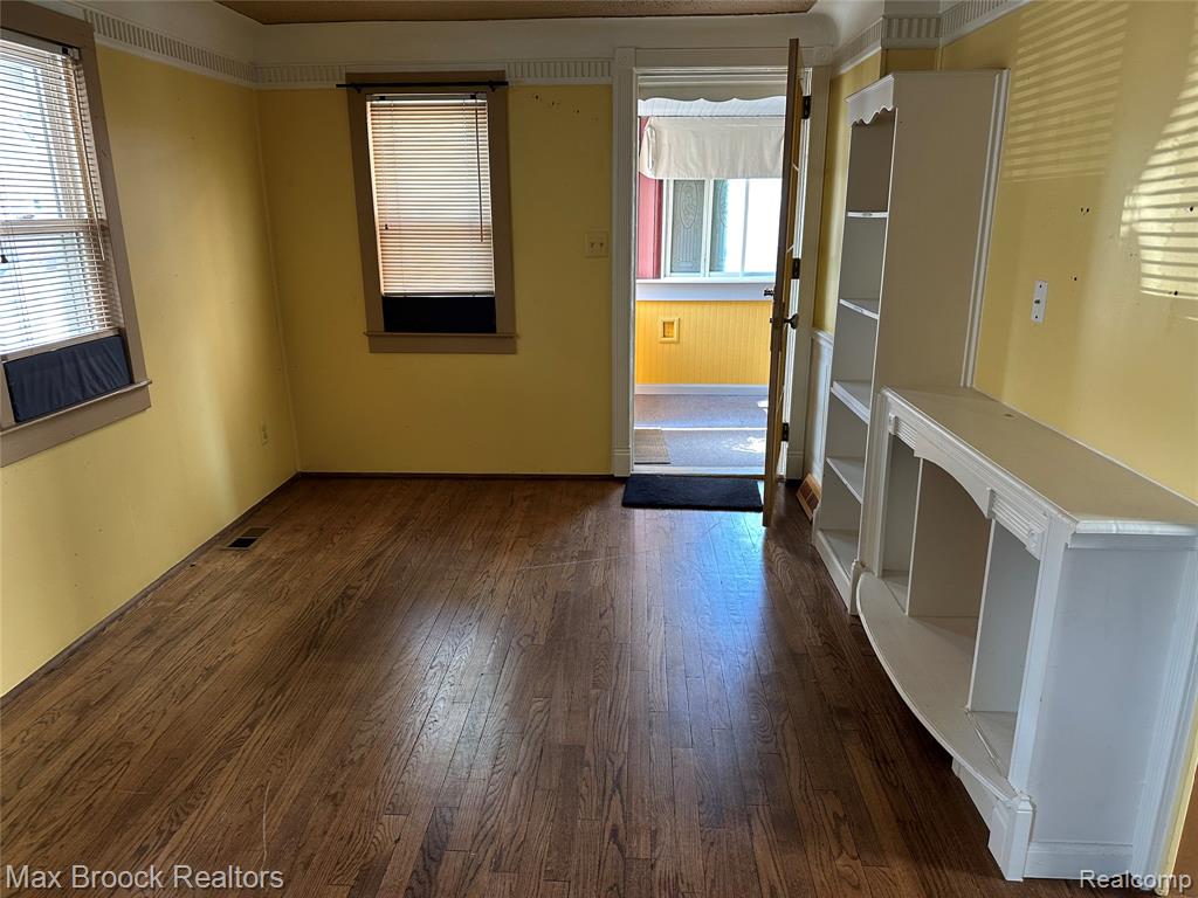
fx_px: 831
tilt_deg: -15.2
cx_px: 599
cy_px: 449
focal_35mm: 24
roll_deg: -0.7
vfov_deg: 56.8
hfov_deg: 71.6
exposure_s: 1/60
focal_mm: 6.86
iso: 200
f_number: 1.78
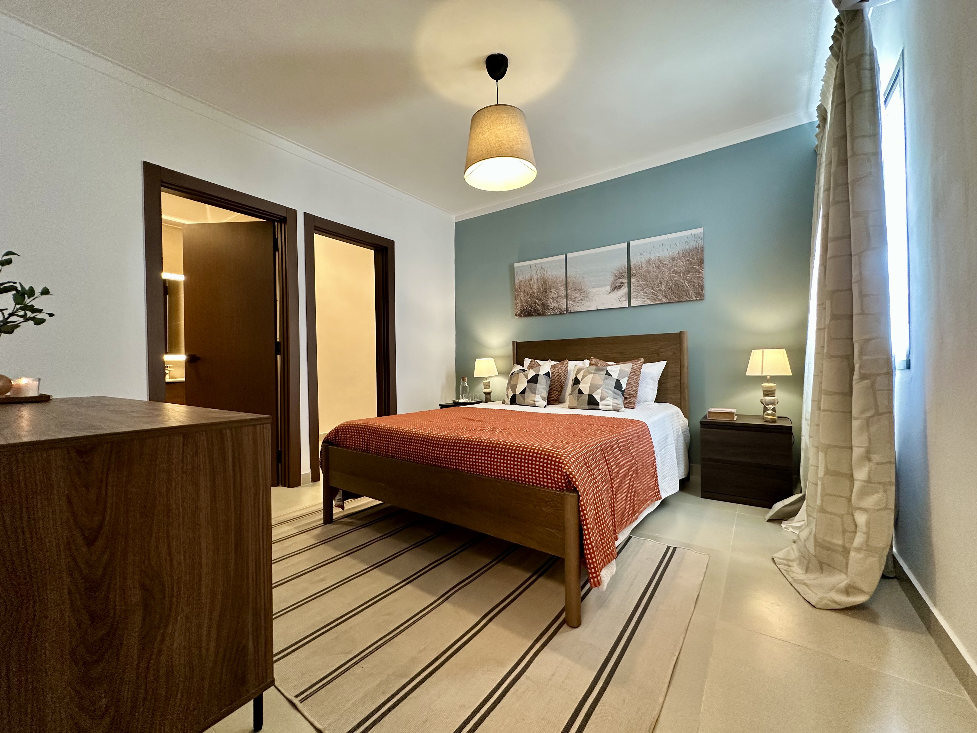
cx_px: 488
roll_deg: +0.3
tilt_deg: +0.5
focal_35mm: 14
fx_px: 395
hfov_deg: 102.1
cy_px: 366
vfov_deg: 85.7
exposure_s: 1/60
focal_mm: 2.22
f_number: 2.2
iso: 250
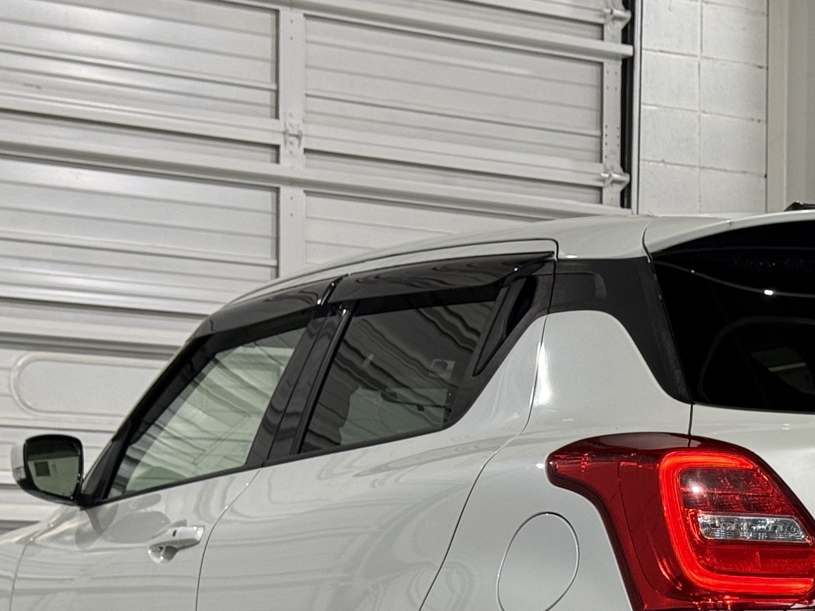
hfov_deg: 18.9
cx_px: 665
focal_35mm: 103
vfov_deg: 14.1
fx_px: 2425
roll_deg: -0.6
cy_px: 621
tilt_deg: +0.1
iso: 64
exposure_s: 1/60
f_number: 1.78
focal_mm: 6.76
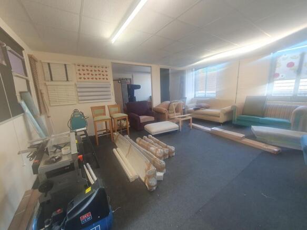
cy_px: 115
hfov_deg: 106.2
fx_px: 115
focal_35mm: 13
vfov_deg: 89.9
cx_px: 154
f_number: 2.2
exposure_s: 1/50
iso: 100
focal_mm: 1.8
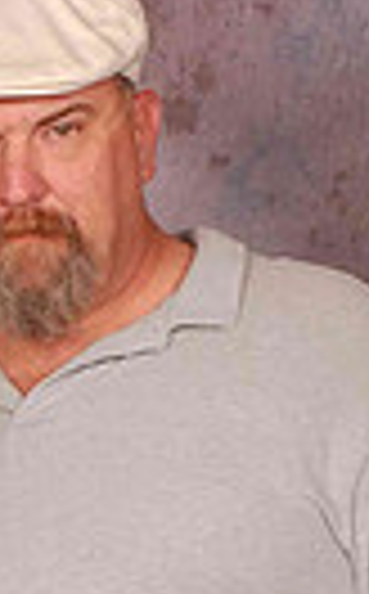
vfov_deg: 10.4
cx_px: -61
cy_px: 788
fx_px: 3200
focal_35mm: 198
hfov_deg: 6.6
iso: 200
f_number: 10
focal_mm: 38
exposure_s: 1/125
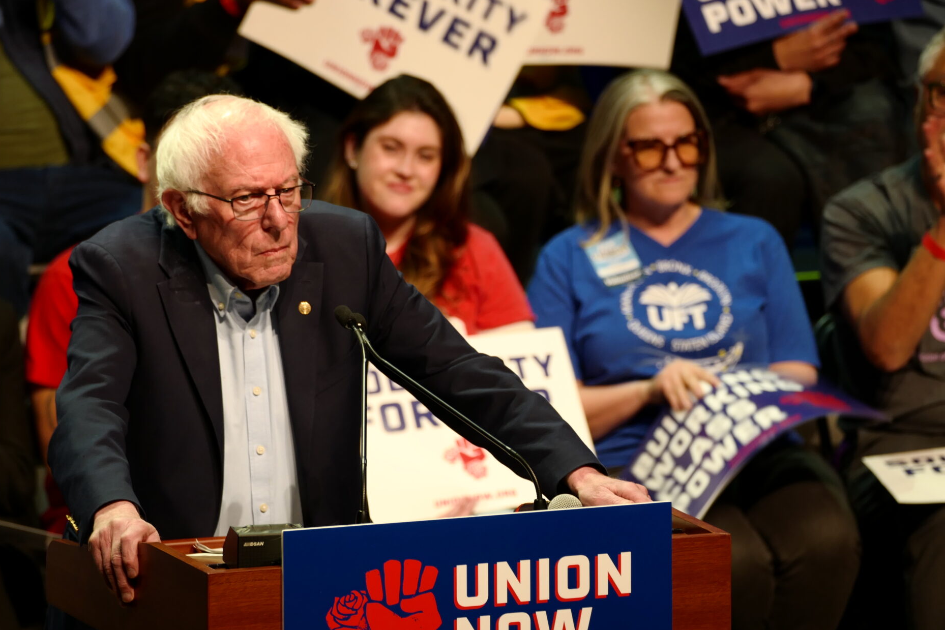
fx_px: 11865
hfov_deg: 4.6
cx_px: 416
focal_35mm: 452
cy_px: 311
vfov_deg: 3.0
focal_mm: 328
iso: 800
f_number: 6.3
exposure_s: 1/50
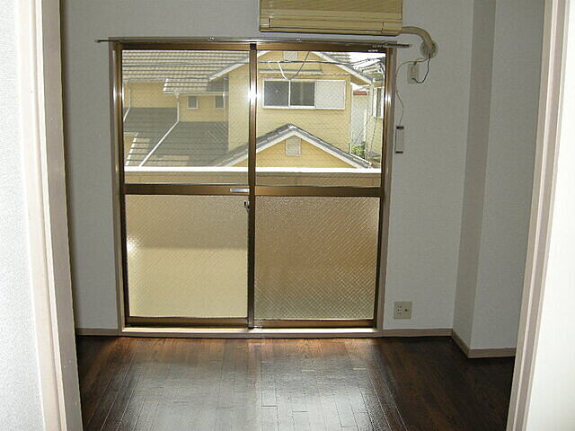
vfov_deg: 40.7
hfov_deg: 52.6
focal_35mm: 35
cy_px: 216
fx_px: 581
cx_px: 288
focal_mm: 7.5
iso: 88
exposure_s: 1/207
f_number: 4.3
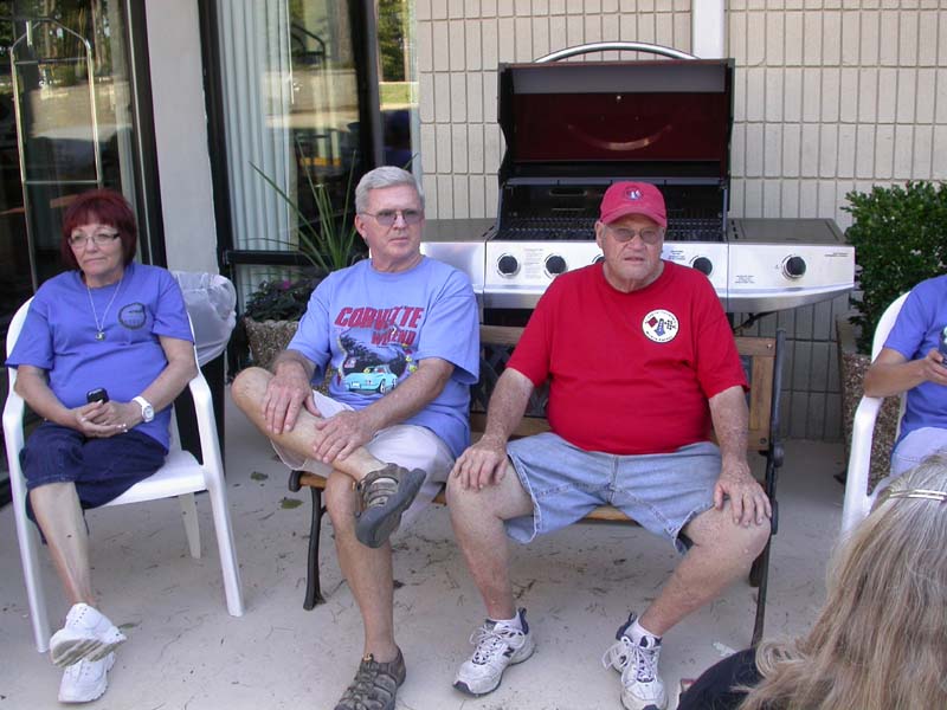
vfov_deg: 37.7
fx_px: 1040
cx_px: 474
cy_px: 355
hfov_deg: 49.0
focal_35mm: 38
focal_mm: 7.85
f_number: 3.7
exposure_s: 1/75.2
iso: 100
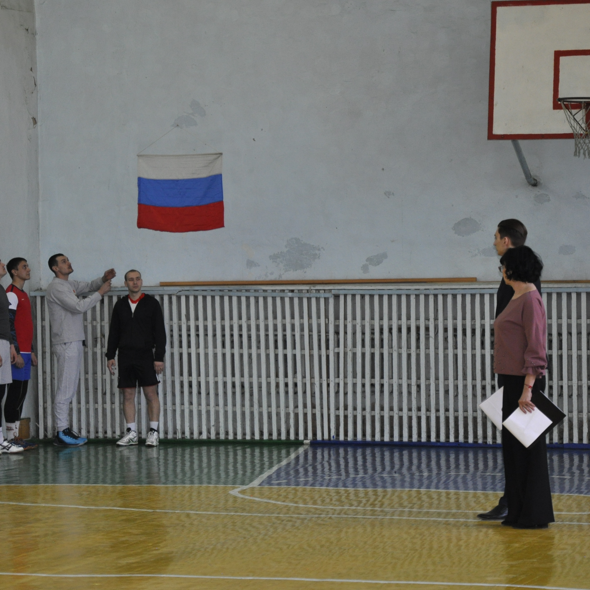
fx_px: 2789
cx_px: 234
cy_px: 294
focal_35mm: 145
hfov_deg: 12.1
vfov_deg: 12.1
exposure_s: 1/60
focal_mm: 75
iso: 800
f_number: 5.3
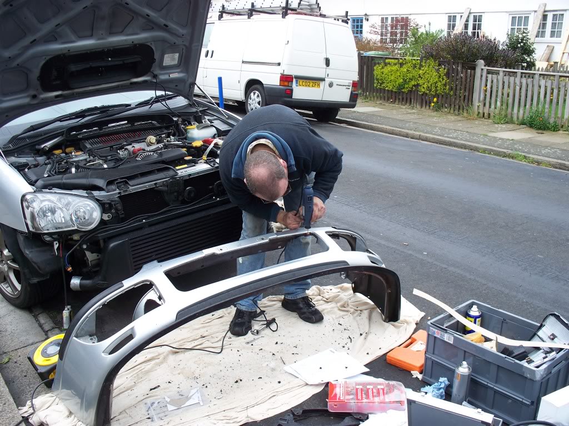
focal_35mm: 36
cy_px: 213
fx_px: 592
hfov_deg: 51.4
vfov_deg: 39.7
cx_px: 284
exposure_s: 1/200
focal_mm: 7.54
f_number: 2.8
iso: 80
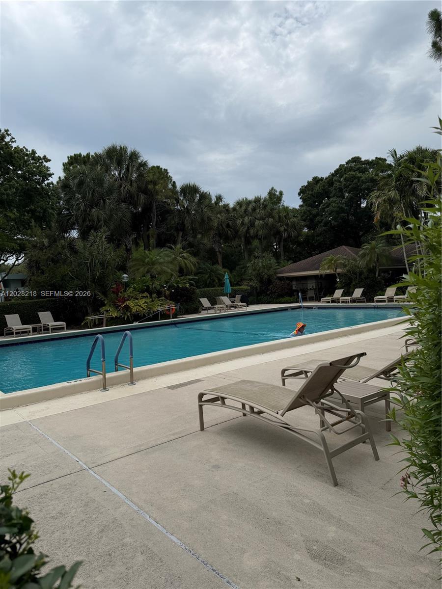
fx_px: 409
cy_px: 294
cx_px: 221
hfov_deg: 56.8
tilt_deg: -0.5
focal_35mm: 24
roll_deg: +3.0
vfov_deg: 71.6
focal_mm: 6.76
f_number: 1.78
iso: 80
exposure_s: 1/10309
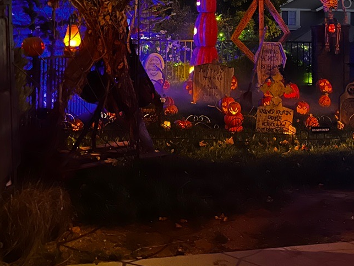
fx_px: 573
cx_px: 266
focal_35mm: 56
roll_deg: -0.9
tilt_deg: +3.2
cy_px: 9
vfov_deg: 25.0
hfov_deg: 33.7
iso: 2000
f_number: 1.78
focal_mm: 6.86
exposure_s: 1/9
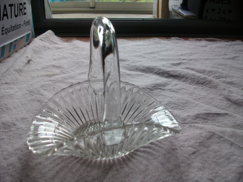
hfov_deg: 56.8
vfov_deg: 44.2
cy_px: 91
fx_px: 225
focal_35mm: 32
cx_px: 122
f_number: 2.9
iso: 80
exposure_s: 1/86.6
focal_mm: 5.7
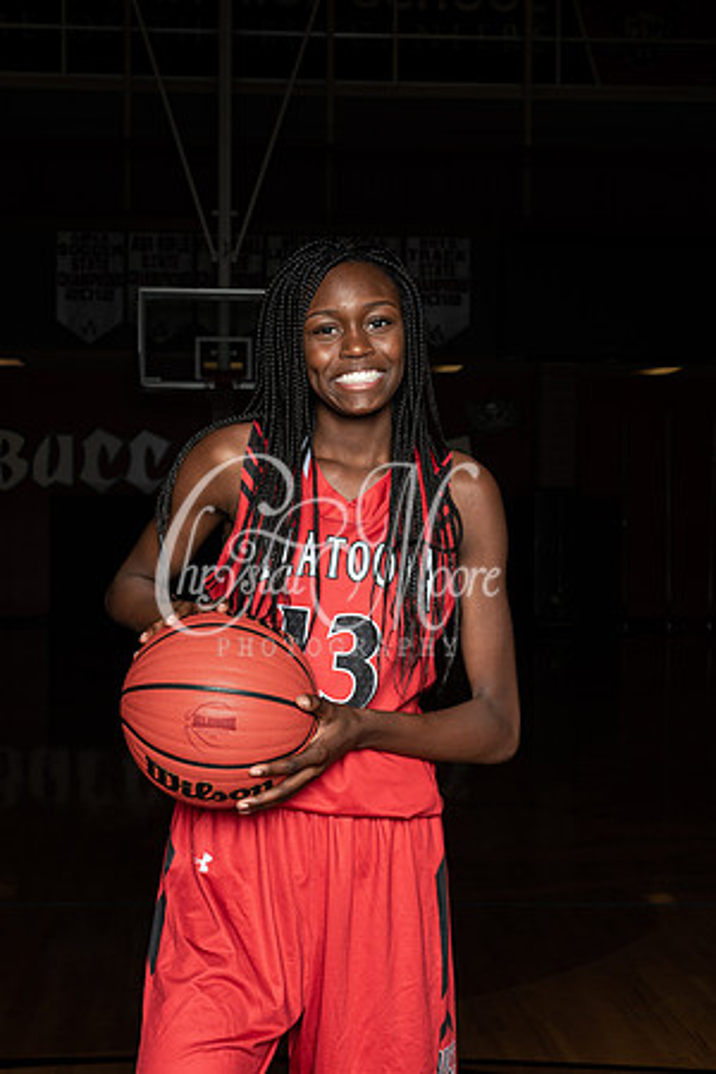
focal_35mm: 70
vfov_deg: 28.8
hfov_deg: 19.5
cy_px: 537
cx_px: 358
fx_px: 2088
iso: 320
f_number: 14
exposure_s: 1/200
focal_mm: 70
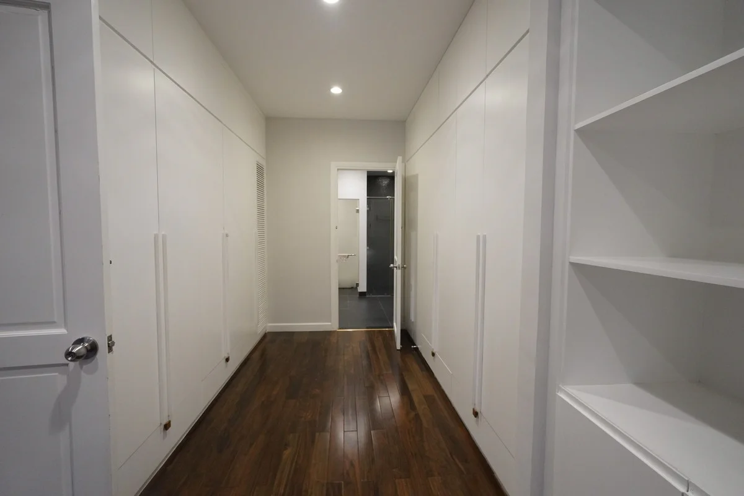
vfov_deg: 73.7
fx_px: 331
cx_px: 372
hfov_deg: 96.7
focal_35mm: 16
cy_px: 248
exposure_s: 1/80
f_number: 7.1
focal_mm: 16
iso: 5000
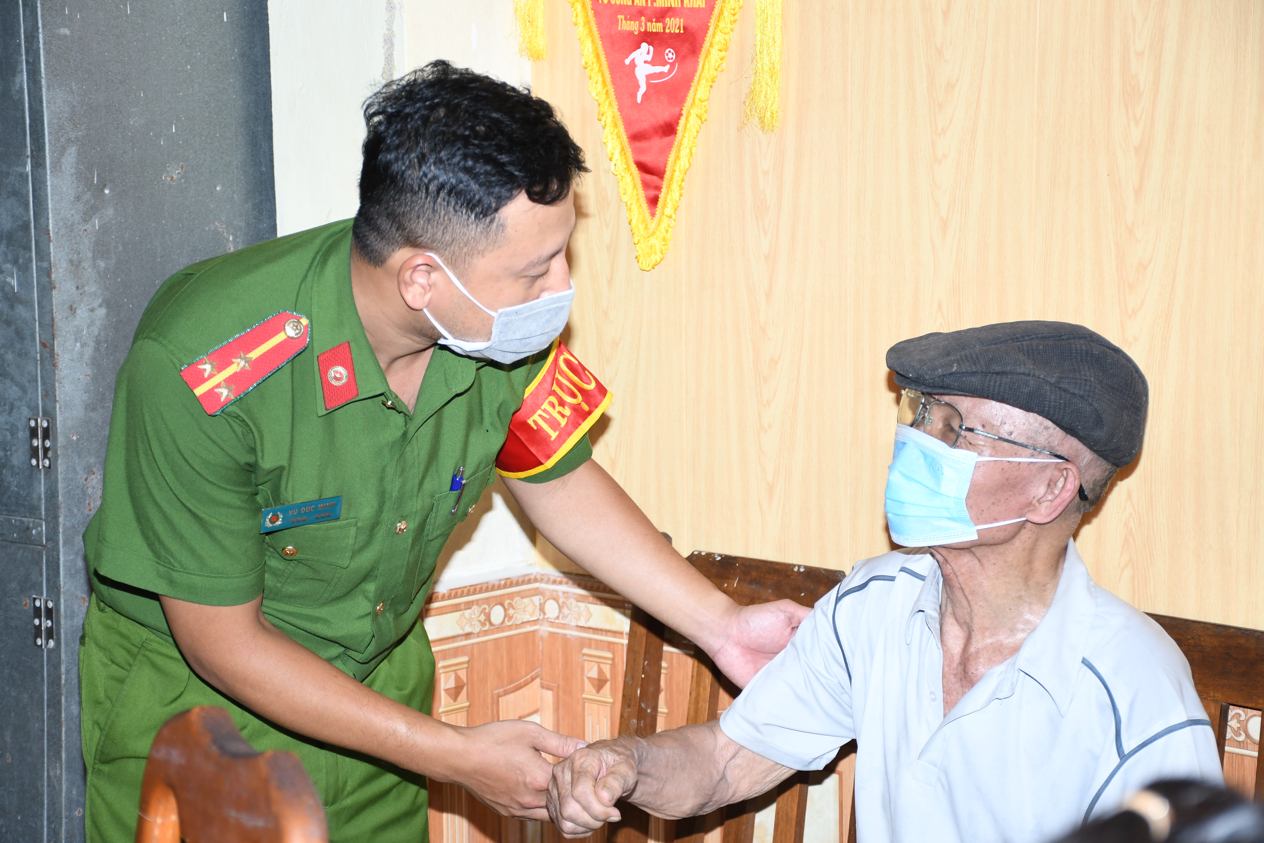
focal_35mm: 90
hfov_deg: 22.6
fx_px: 3160
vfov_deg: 15.2
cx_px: 632
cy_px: 422
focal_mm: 60
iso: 640
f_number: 5
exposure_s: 1/200
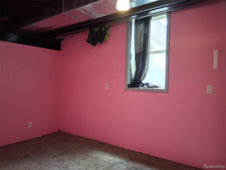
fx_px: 170
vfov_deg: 53.1
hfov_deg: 67.3
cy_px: 85
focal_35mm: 26
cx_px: 113
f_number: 1.8
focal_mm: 3.98
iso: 500
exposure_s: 1/40
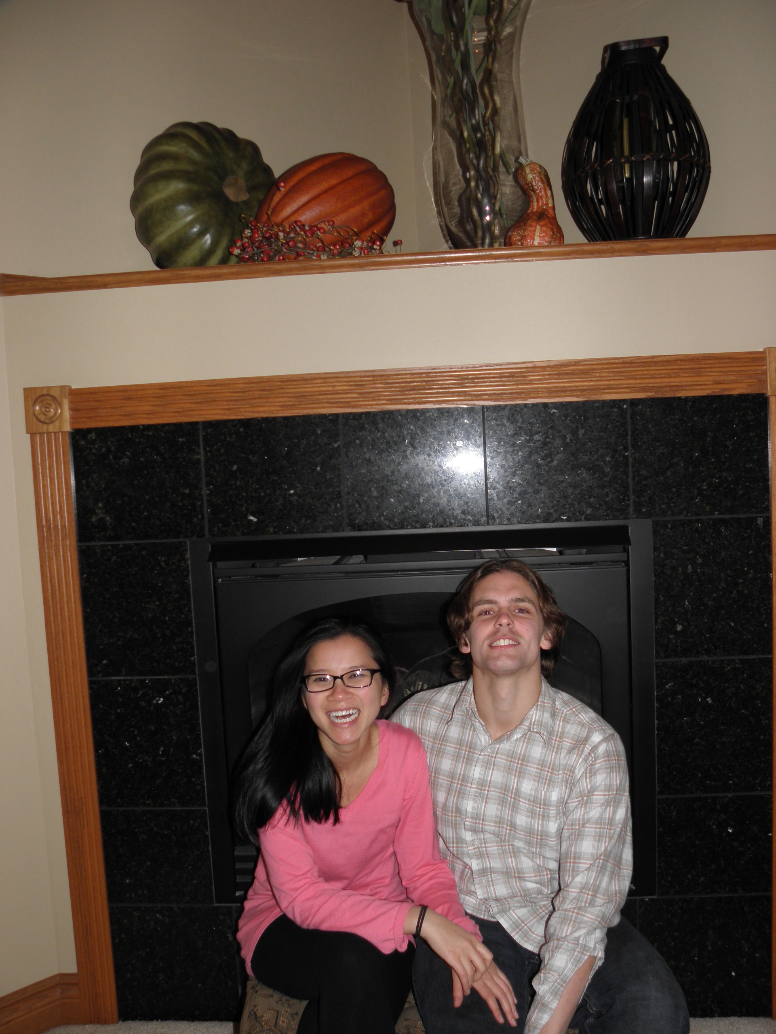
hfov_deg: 48.2
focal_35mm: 29
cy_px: 517
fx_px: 867
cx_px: 388
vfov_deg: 61.7
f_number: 2.9
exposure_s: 1/30
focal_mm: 5.16
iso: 100
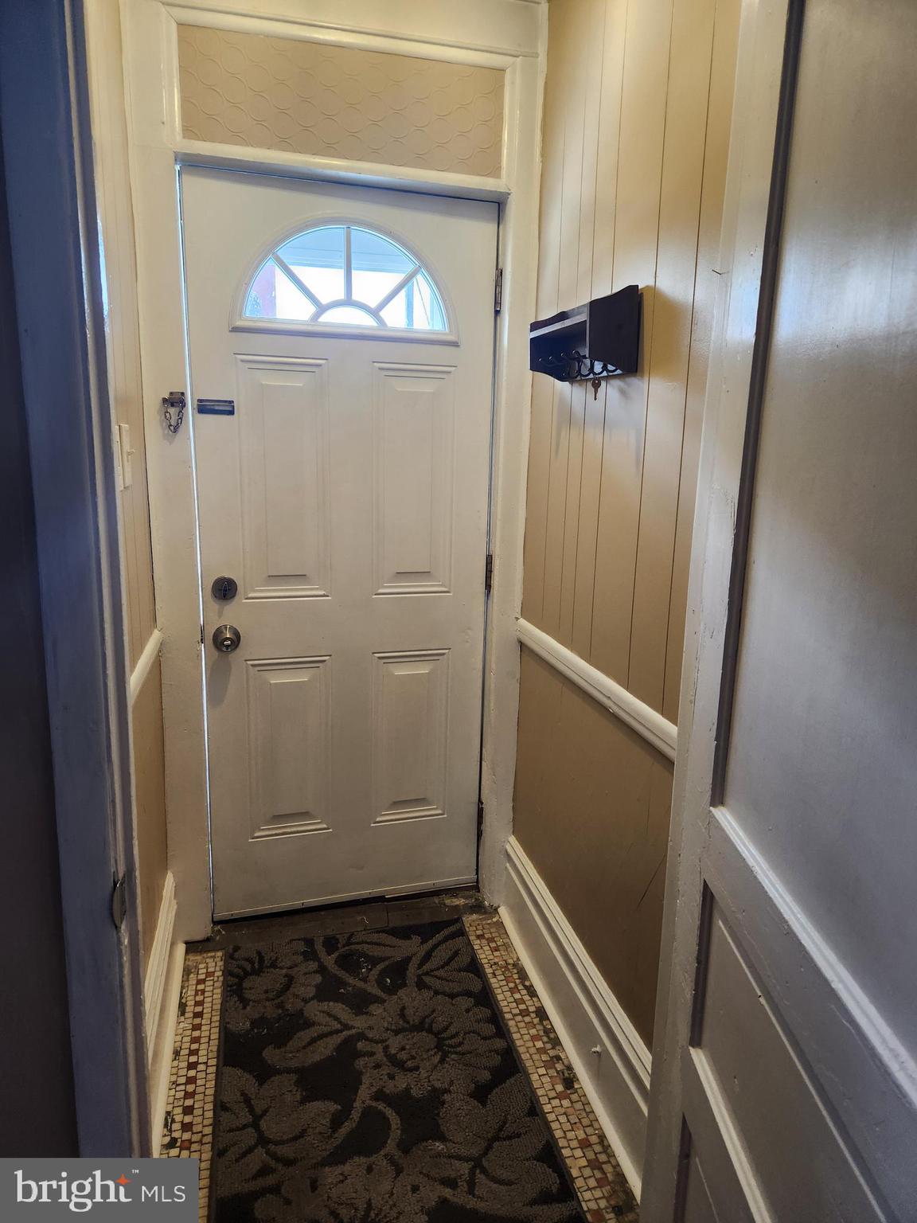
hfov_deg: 58.9
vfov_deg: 73.9
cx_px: 458
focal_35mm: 23
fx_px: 812
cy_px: 612
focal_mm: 5.4
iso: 200
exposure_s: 1/120
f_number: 1.8
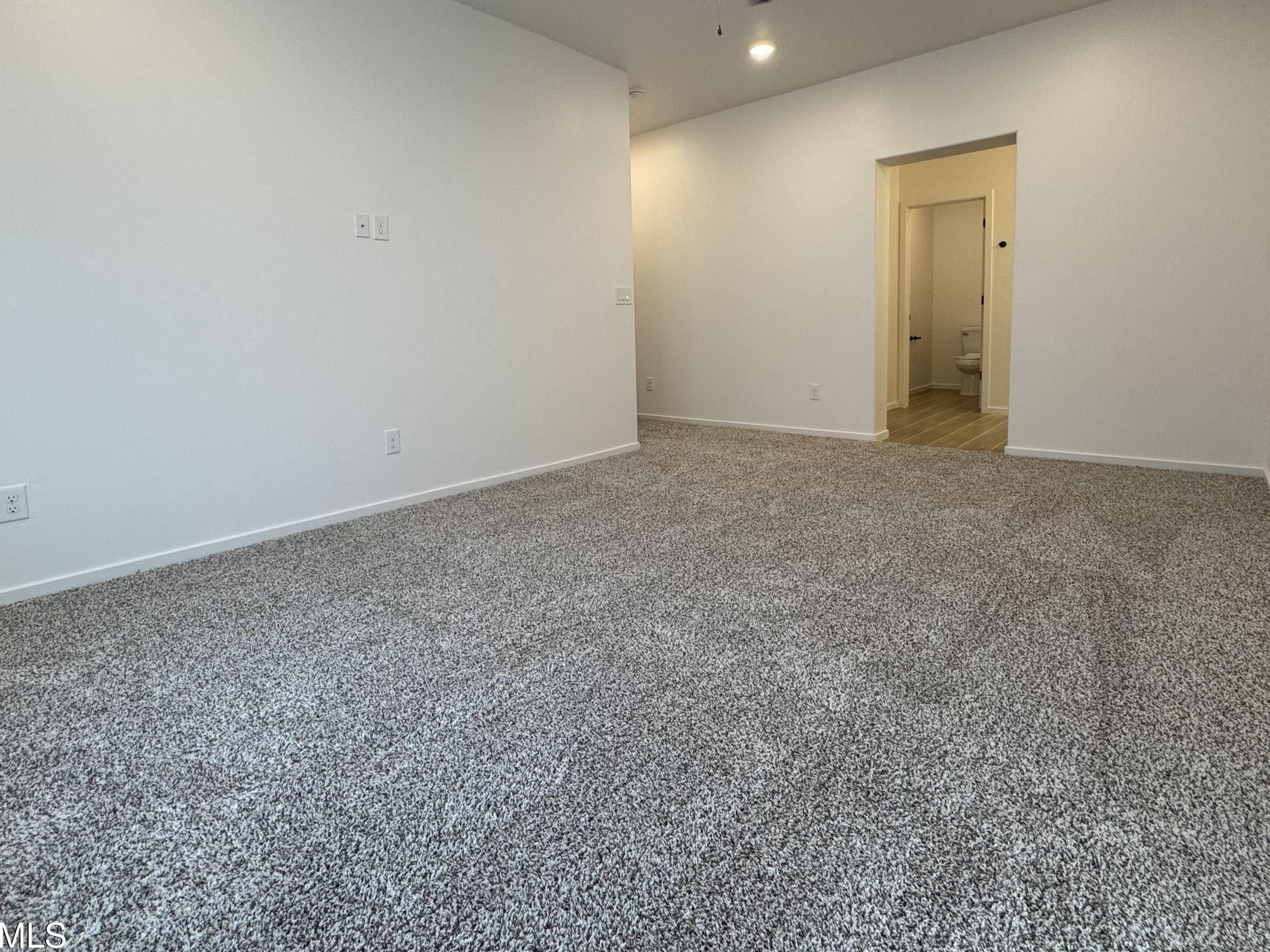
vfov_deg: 70.8
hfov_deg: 87.7
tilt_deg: -4.9
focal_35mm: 18
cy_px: 380
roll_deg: +1.3
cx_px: 623
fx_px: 660
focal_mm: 2.22
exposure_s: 1/120
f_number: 2.2
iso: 125
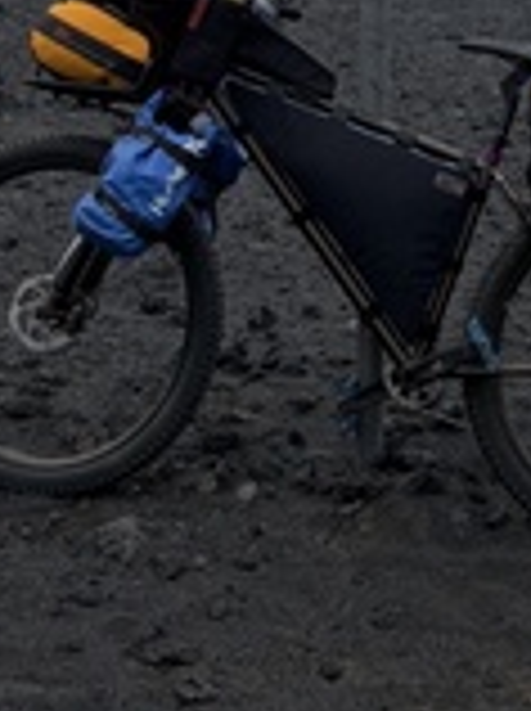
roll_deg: +0.8
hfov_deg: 18.6
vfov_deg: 23.1
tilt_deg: -1.3
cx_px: 306
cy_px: -90
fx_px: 1620
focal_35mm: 79
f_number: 1.6
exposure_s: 1/4950
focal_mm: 5.96
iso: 50
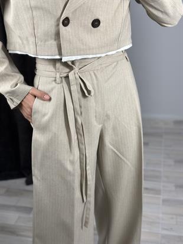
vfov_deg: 39.6
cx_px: 92
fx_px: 338
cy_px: 122
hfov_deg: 30.3
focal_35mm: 48
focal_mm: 6.86
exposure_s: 1/100
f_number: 1.78
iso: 80
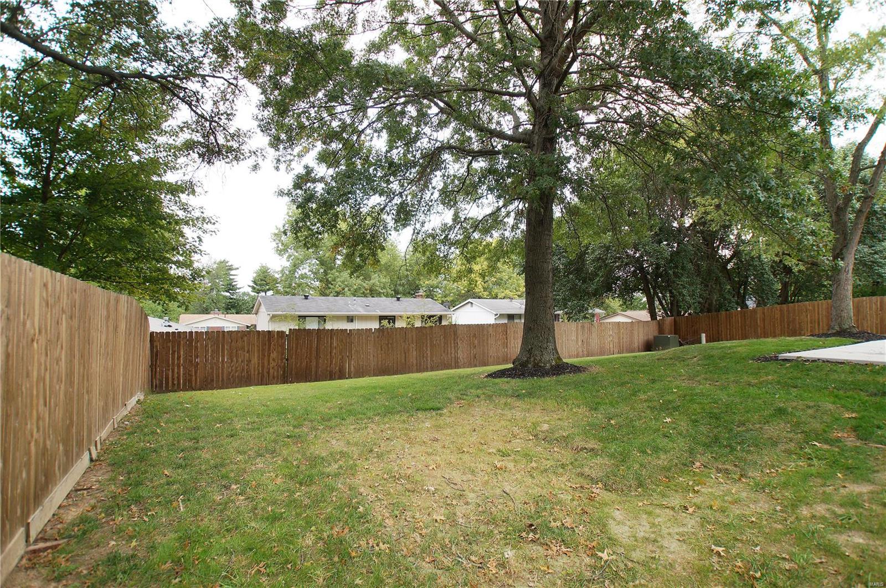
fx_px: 406
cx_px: 443
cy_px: 294
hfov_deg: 95.1
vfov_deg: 71.9
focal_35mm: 16
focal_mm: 11
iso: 125
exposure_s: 1/60
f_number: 4.5
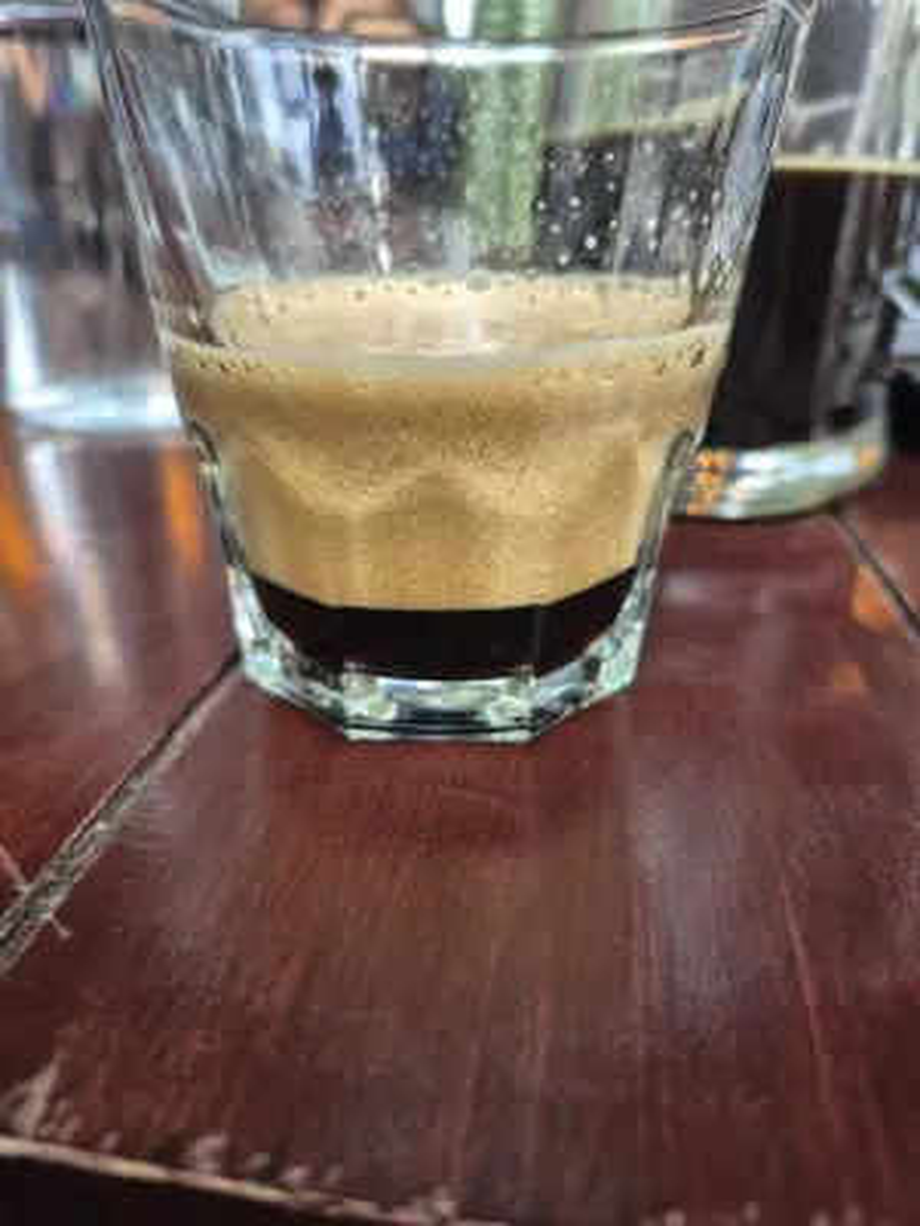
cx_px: 460
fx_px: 815
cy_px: 613
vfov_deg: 73.9
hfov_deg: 58.9
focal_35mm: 23
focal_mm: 5.4
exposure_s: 1/120
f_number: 1.8
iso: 400
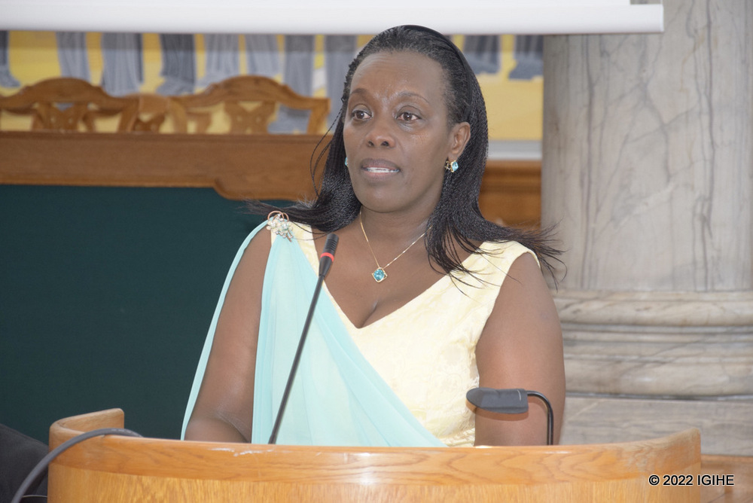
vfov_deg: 8.7
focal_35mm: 158
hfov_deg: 13.0
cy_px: 252
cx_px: 376
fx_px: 3296
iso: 1100
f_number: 5.6
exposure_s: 1/60
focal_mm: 105
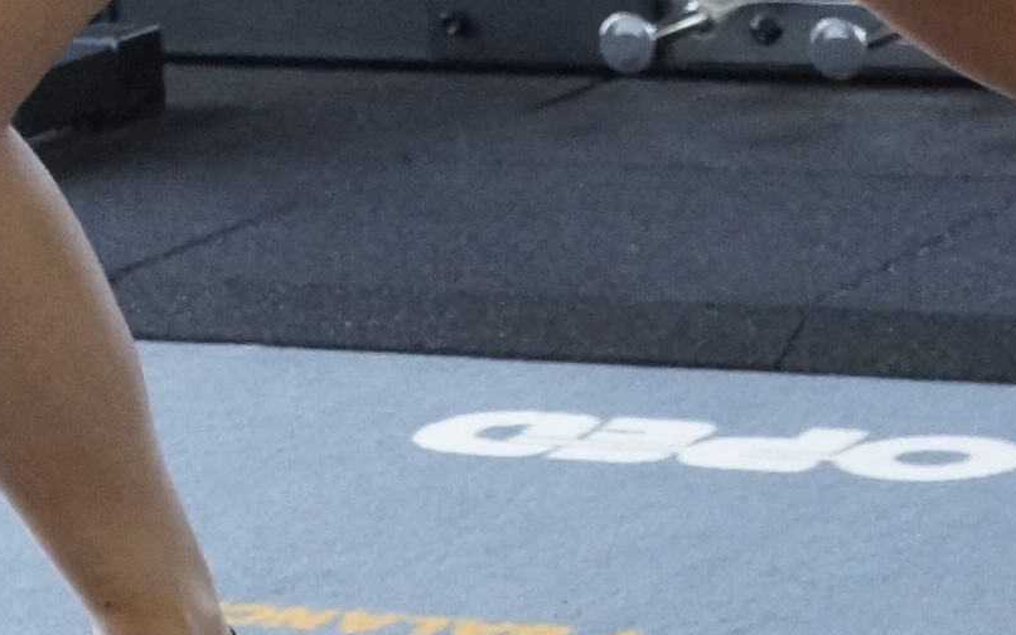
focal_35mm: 177
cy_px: 595
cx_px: 557
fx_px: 4902
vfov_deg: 7.4
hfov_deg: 11.8
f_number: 7.1
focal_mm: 22
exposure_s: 1/60
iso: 1250
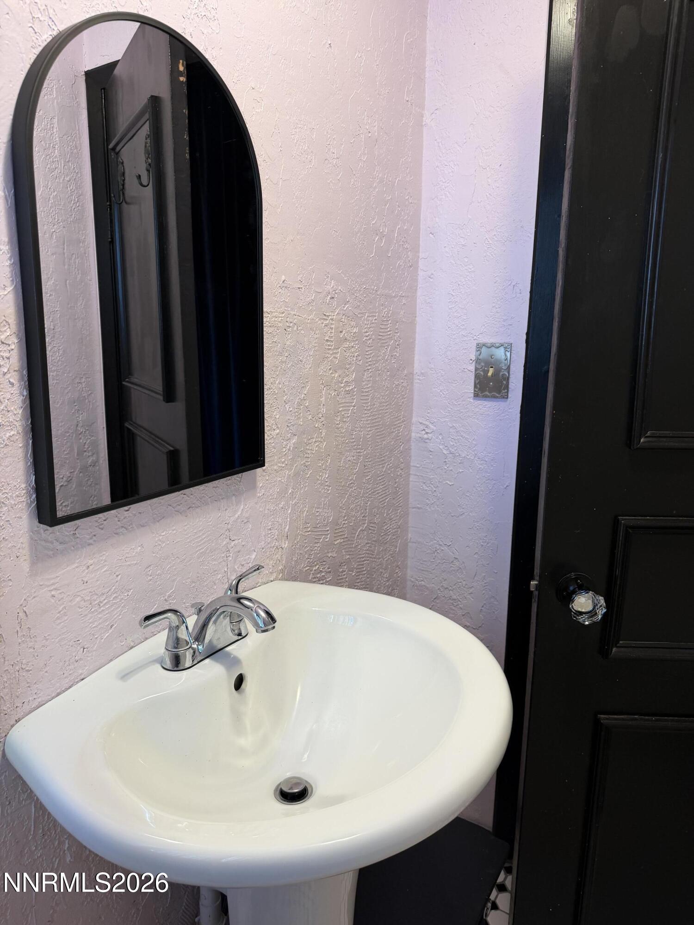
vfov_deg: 71.6
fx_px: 642
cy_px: 462
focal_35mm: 24
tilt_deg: -10.4
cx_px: 347
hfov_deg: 56.8
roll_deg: -0.9
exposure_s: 1/60
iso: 125
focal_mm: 6.76
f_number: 1.78
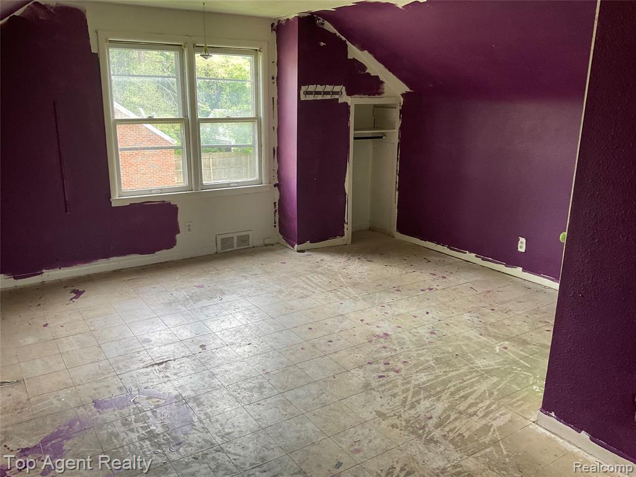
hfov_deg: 61.7
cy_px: 238
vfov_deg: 48.2
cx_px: 318
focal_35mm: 29
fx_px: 533
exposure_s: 1/120
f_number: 1.8
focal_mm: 3
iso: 64
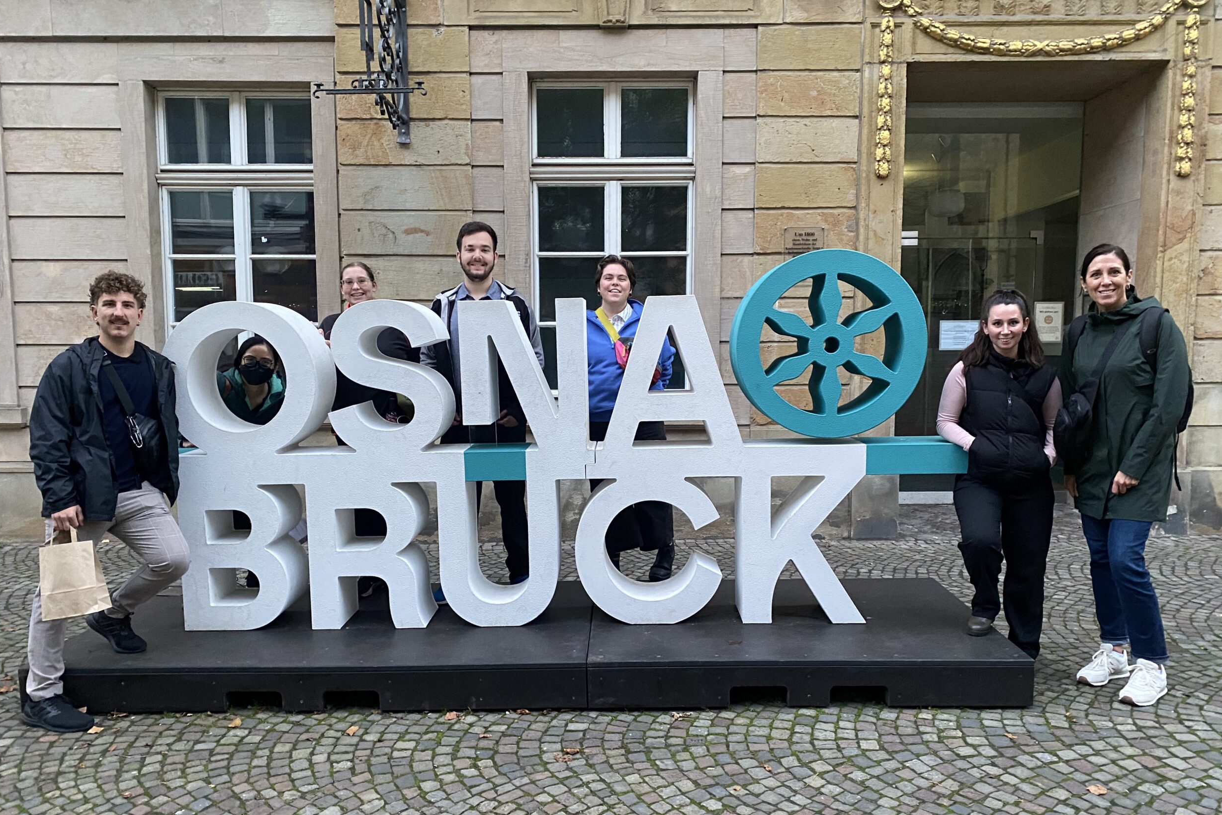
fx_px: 950
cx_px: 595
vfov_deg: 46.3
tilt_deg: -5.1
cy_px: 451
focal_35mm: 28
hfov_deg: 65.5
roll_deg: -0.3
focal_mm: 4.25
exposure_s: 1/33
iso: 400
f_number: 1.8
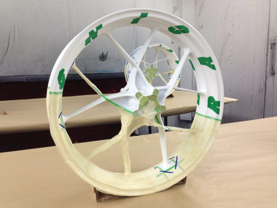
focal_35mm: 33
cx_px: 138
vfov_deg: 42.9
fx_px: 264
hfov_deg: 55.4
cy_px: 104
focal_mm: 4.13
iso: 64
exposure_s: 1/60
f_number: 2.4
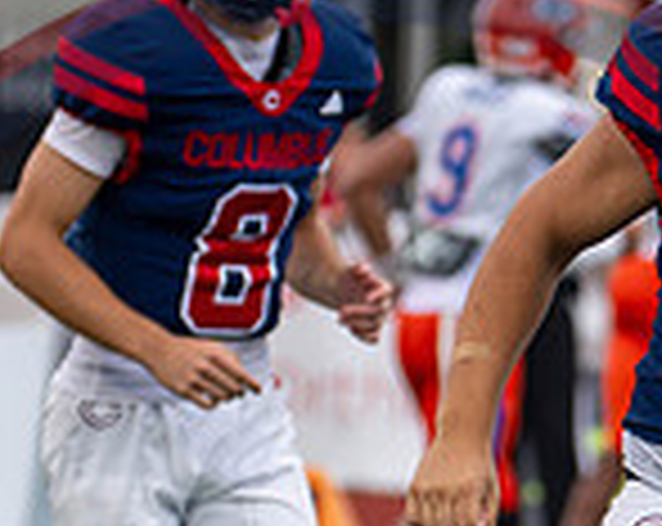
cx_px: 836
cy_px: 362
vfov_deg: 1.8
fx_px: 16503
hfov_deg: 2.3
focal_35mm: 844
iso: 320
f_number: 2.8
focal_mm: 125
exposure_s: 1/1000
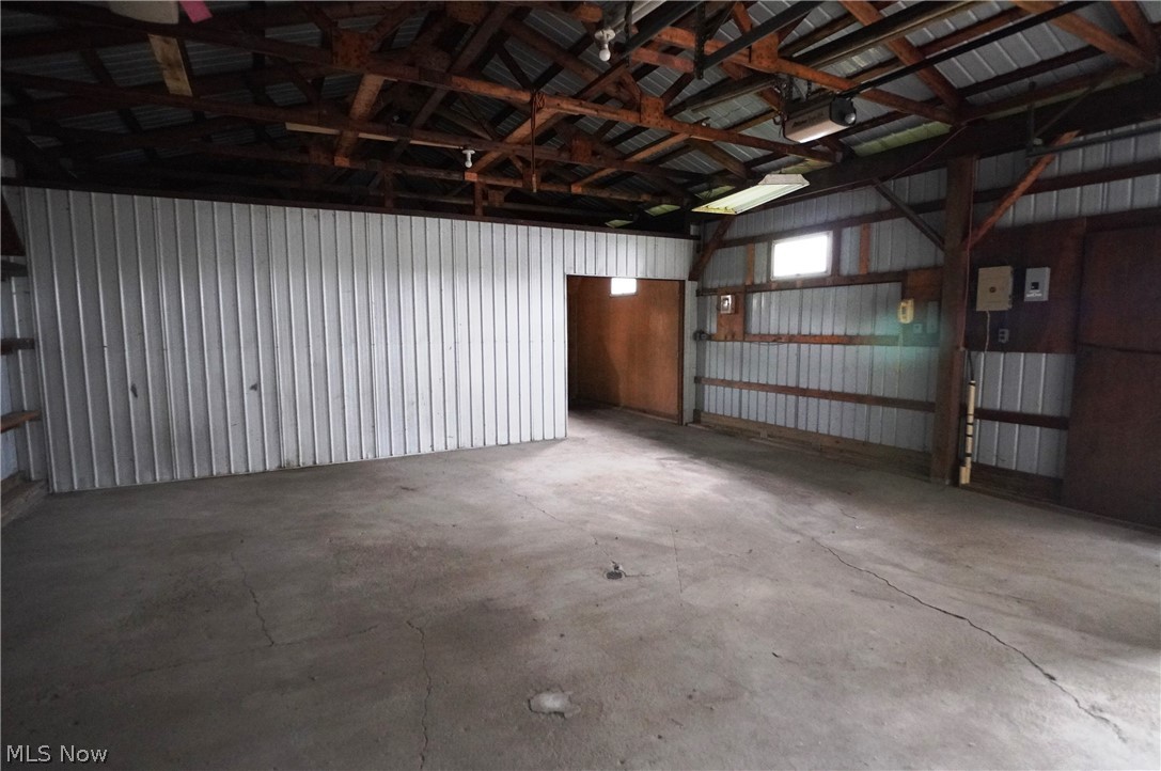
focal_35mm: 16
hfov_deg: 95.0
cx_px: 580
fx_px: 531
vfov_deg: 71.9
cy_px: 386
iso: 6400
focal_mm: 11
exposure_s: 1/80
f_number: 2.8
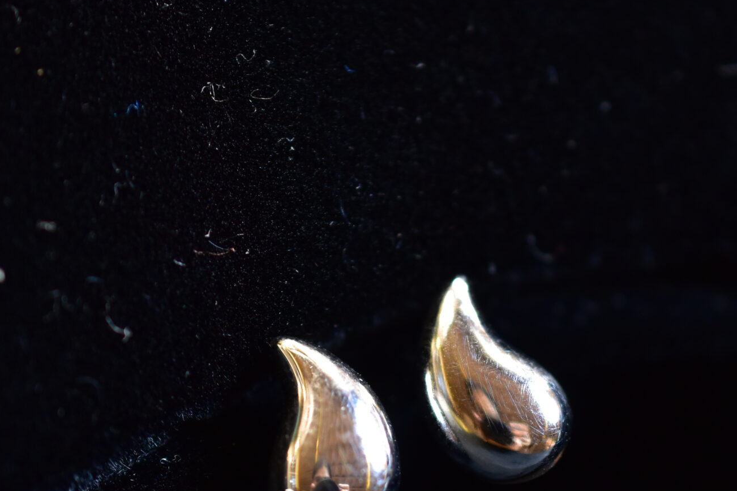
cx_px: 476
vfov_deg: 11.6
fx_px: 2416
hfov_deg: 17.3
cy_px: 384
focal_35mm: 118
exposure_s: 1/60
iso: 800
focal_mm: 40
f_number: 3.2
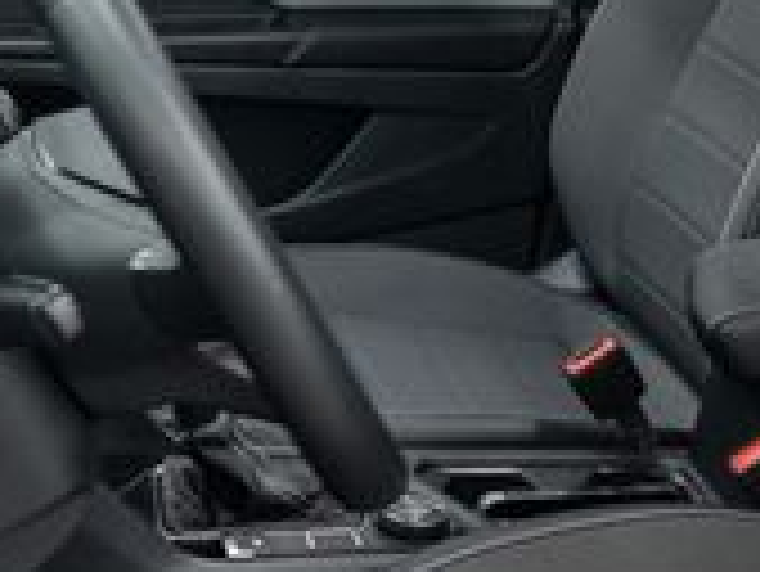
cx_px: 1097
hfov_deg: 17.5
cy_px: 300
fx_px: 2241
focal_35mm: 102
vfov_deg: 14.5
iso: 640
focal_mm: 28
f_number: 3.5
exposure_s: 1/40
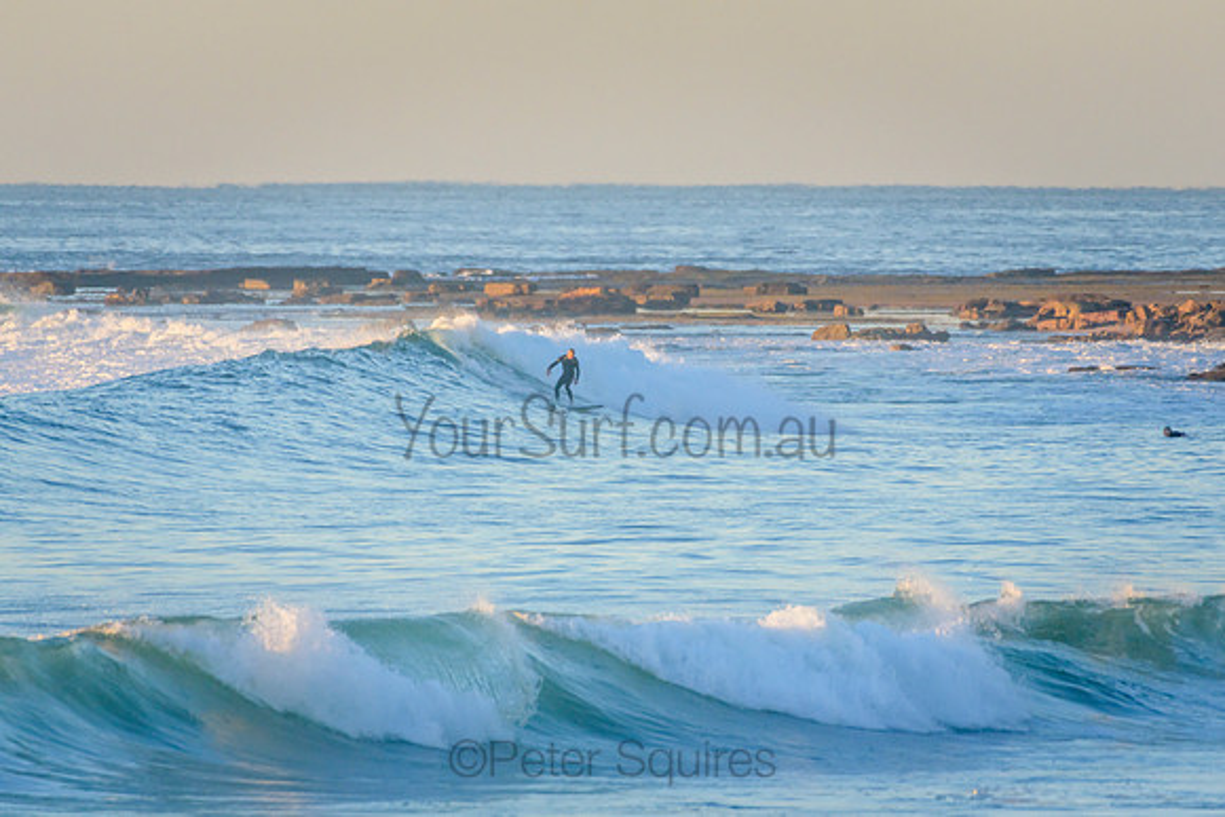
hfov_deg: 2.7
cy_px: 408
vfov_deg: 1.8
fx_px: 26376
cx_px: 612
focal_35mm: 775
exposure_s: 1/1250
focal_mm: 500
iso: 720
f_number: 5.6
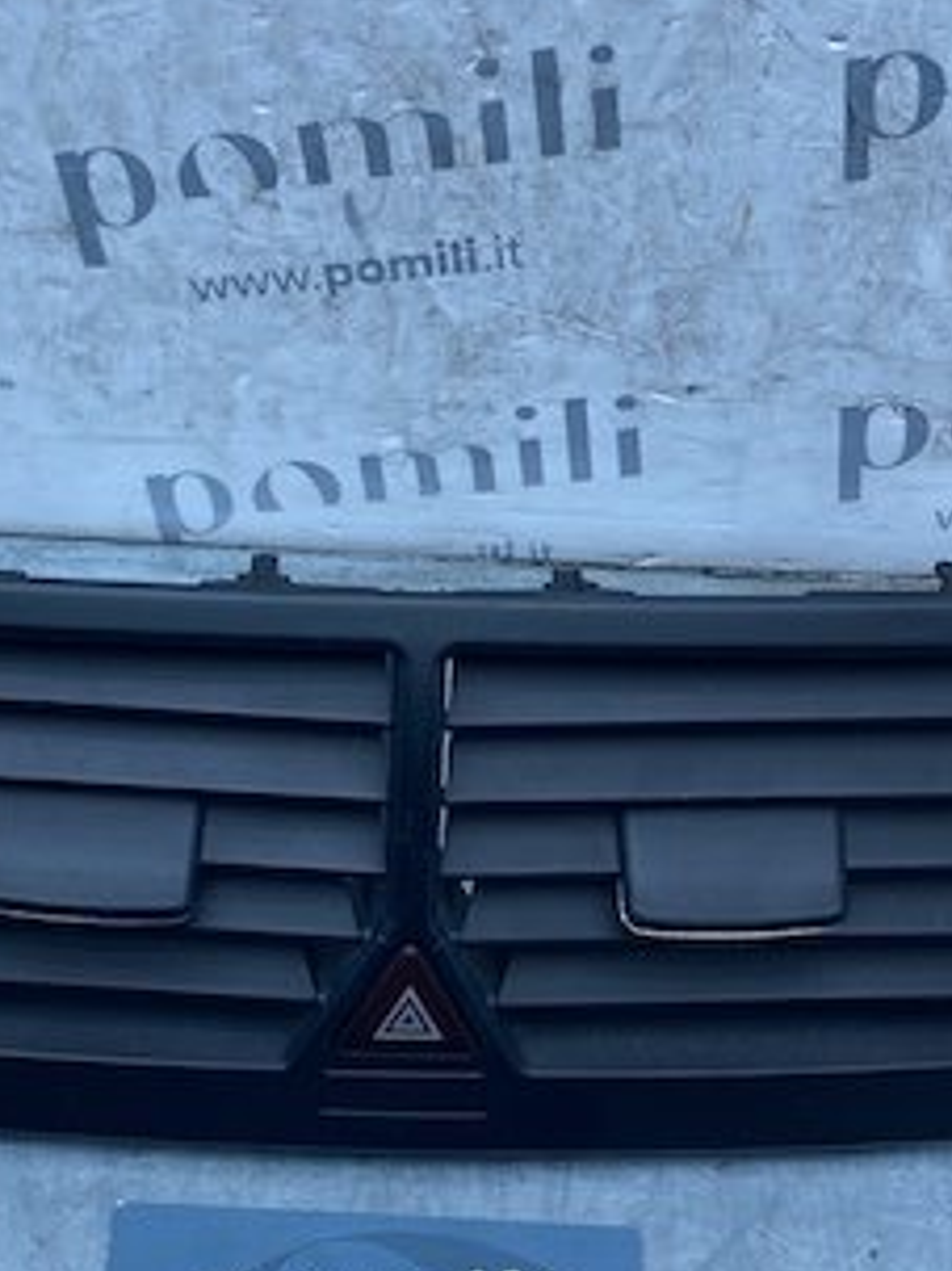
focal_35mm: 55
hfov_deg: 26.5
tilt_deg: -46.7
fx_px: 2018
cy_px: 759
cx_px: 352
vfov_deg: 34.8
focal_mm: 4.25
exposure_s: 1/762
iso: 32
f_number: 1.8
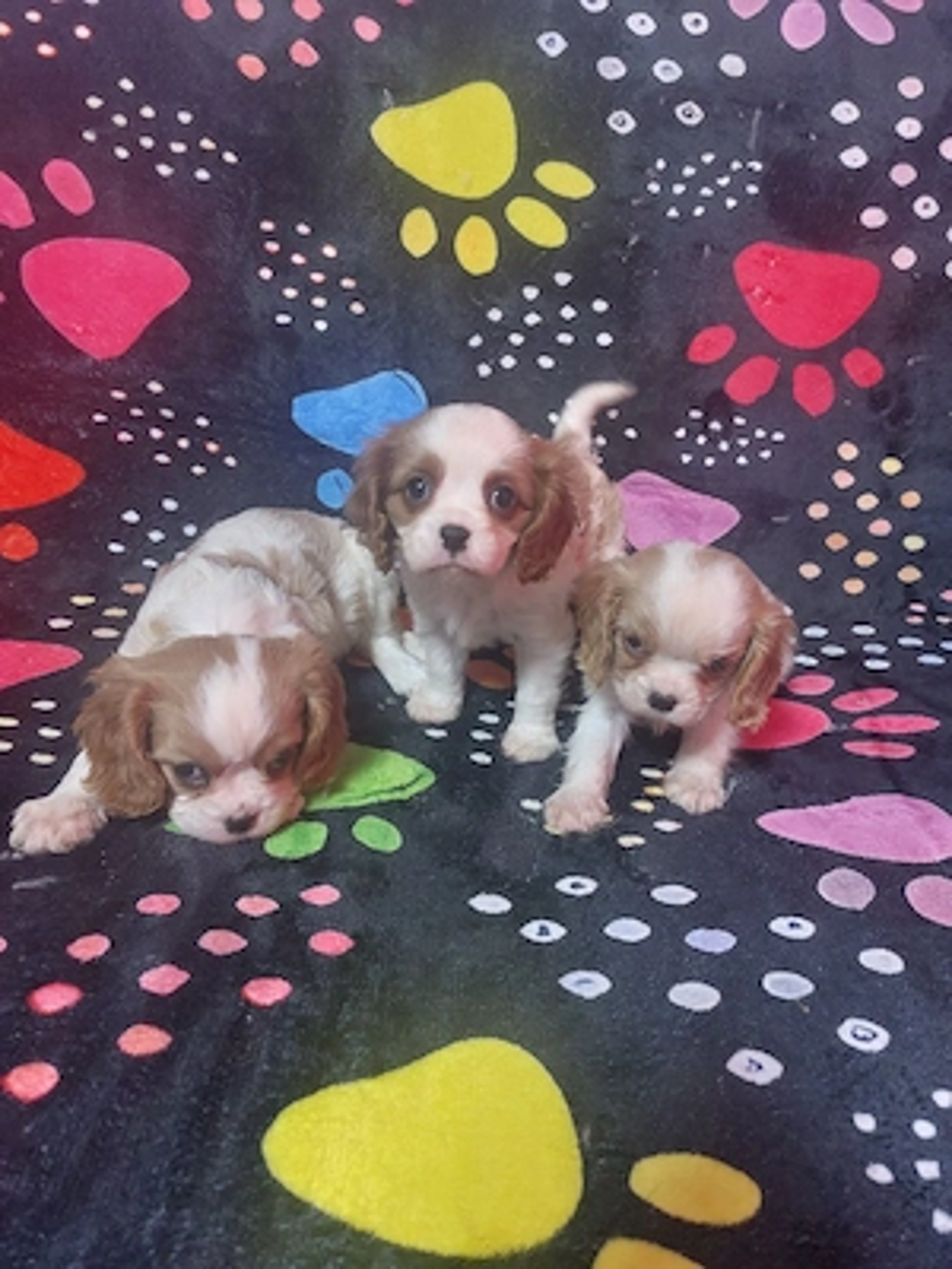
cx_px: 476
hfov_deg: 54.9
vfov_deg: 69.4
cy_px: 634
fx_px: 917
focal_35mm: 25
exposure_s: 1/40
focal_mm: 5.23
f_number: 1.8
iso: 500
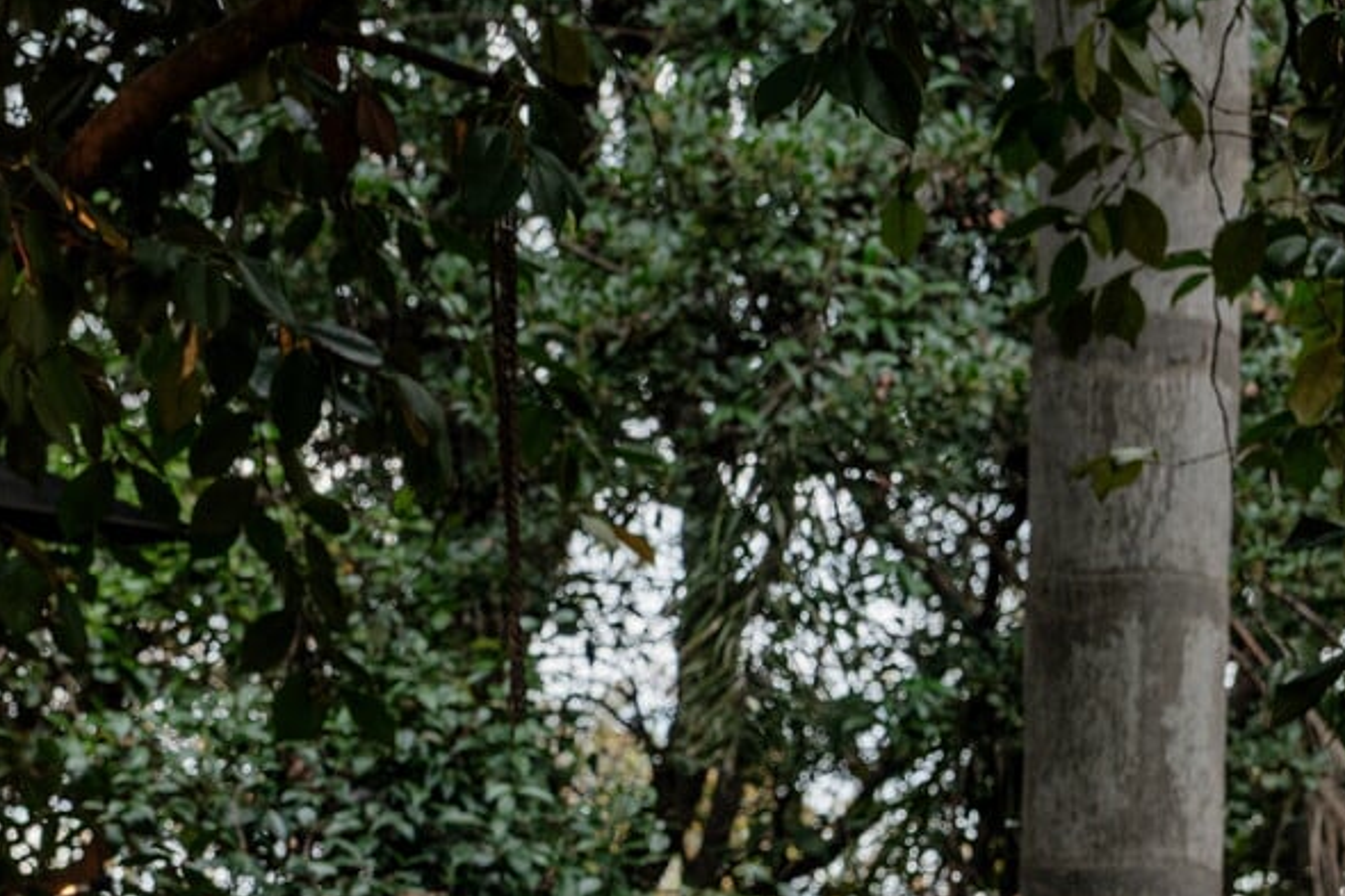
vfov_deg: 9.5
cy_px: 1474
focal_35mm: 139
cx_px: 559
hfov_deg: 14.8
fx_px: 5191
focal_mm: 41
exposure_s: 1/200
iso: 200
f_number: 5
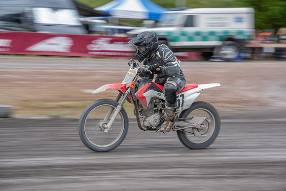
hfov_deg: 14.7
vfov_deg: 9.8
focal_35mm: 140
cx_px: 143
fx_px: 1112
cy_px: 96
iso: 200
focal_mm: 140
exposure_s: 1/160
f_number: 8
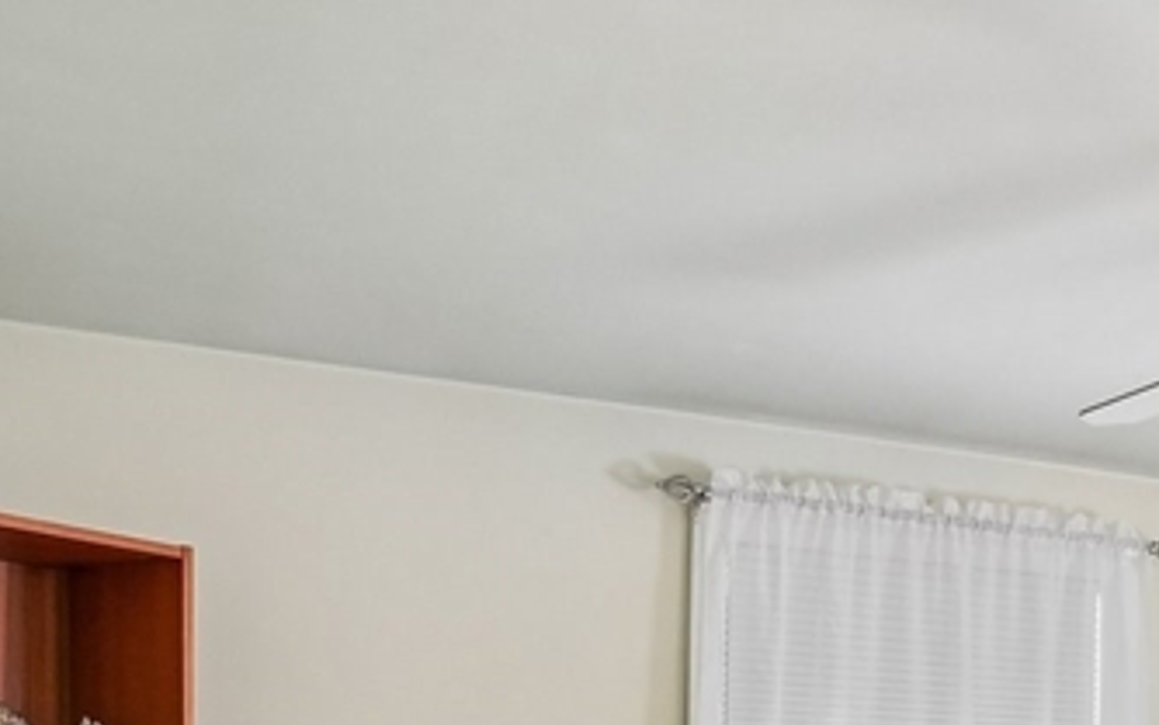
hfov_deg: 36.9
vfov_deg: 23.3
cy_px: 904
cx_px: 1103
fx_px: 1580
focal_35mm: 50
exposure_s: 1/30
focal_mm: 16
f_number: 9
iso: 1000
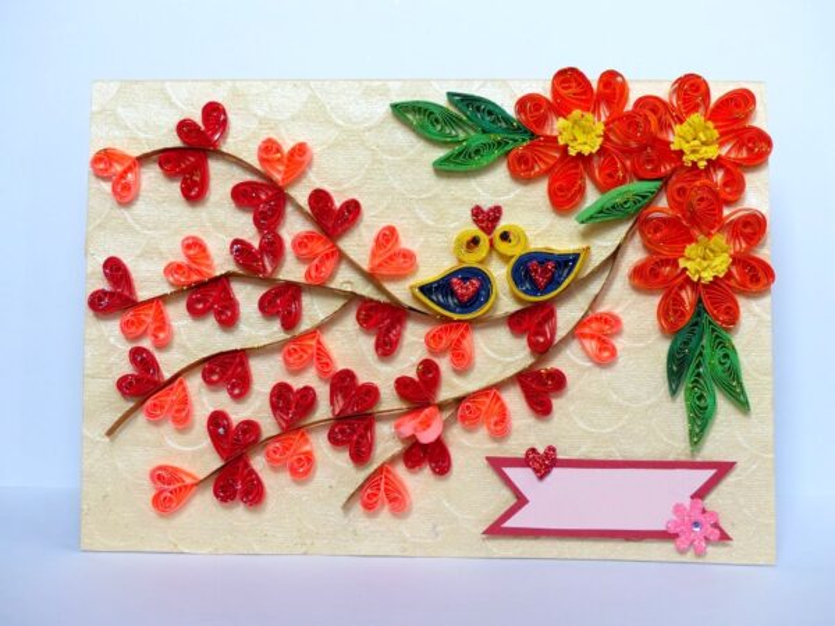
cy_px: 313
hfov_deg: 28.2
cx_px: 418
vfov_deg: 21.3
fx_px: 1664
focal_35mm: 69
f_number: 2.8
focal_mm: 12.5
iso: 100
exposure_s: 1/60
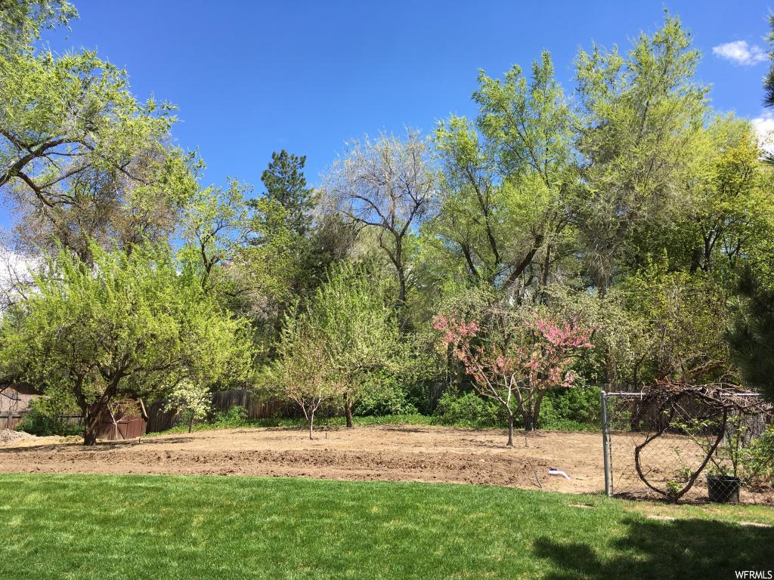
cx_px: 387
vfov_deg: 48.2
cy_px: 290
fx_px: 648
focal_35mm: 29
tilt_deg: +12.4
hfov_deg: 61.7
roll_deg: -2.9
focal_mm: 4.15
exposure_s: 1/864
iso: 25
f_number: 2.2
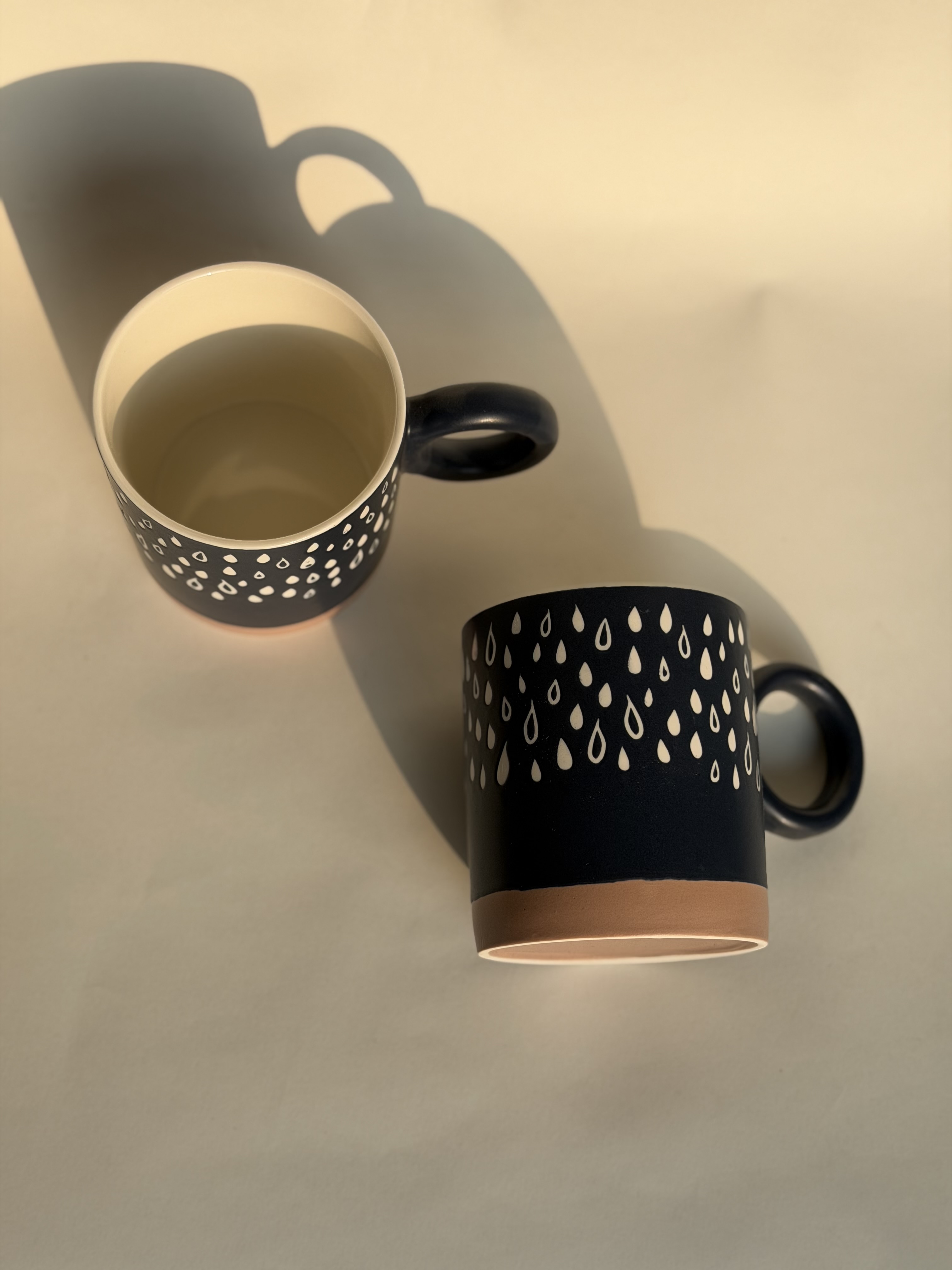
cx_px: 476
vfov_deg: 39.7
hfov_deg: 30.3
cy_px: 635
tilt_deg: -71.1
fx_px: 1760
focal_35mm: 48
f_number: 1.78
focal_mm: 6.76
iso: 64
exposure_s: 1/1980
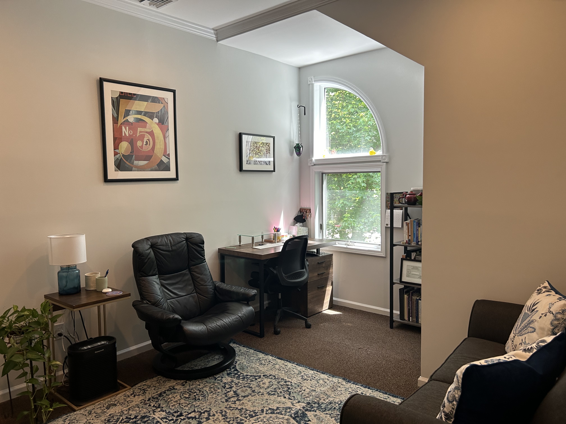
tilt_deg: -4.4
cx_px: 283
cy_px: 212
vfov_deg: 53.1
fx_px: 425
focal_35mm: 26
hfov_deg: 67.3
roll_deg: +0.3
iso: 125
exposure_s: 1/113
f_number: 1.5
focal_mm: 5.7
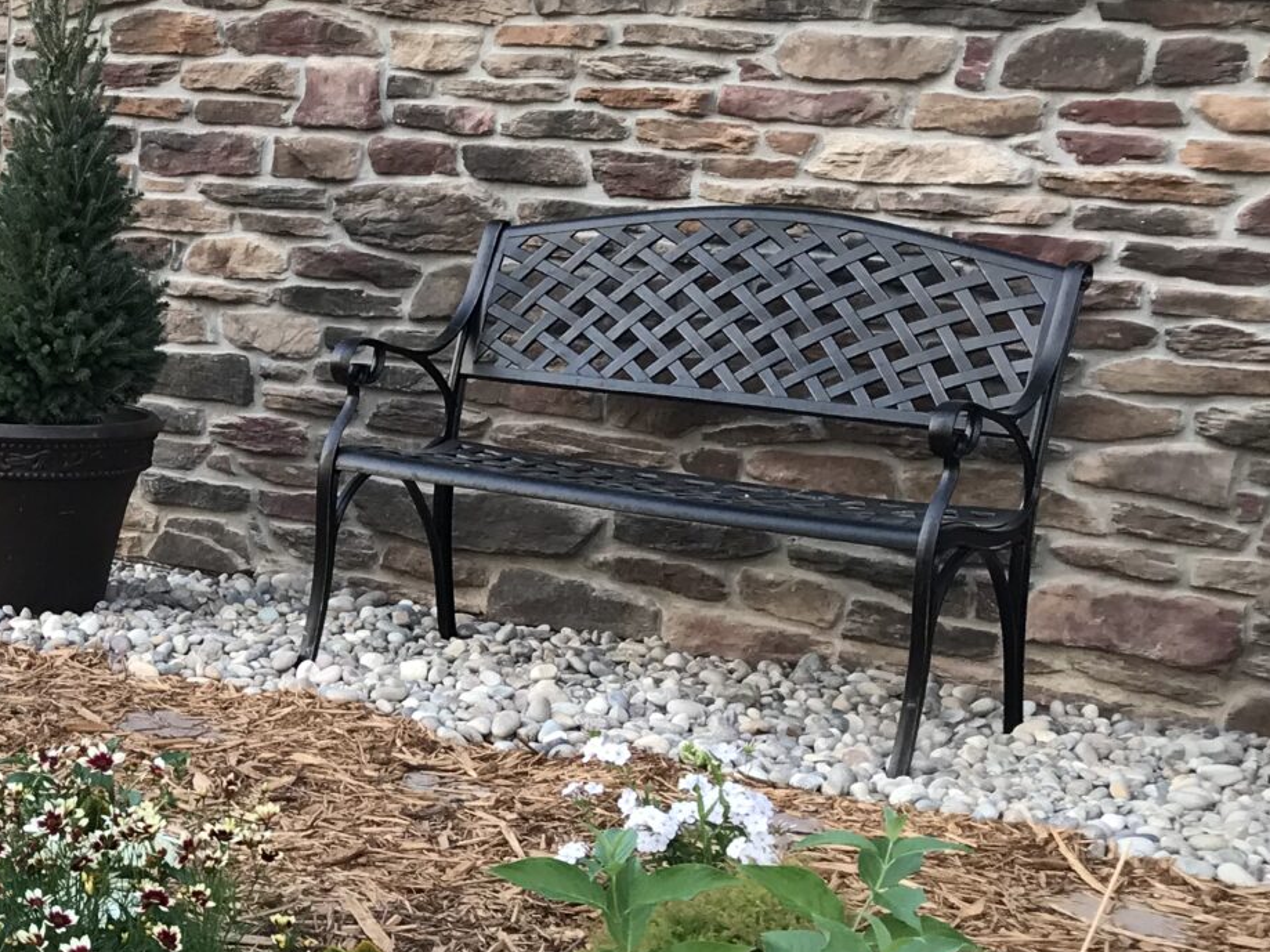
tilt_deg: -12.9
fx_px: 2861
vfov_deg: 18.8
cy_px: 680
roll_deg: -2.4
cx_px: -185
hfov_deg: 23.3
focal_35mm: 78
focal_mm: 3.99
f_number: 1.8
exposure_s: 1/120
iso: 32
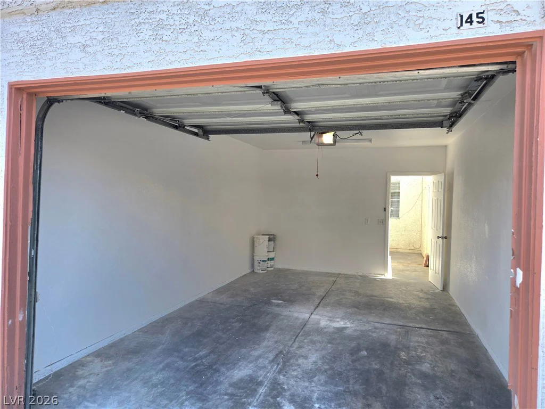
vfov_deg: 58.9
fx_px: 362
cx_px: 272
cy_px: 204
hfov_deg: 73.9
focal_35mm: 23
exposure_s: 1/1111
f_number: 1.8
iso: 80
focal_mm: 5.4
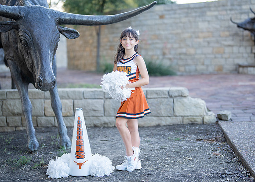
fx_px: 451
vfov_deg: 22.8
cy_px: 93
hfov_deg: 31.6
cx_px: 128
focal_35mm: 62
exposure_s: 1/1000
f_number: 1.2
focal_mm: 50
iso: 250
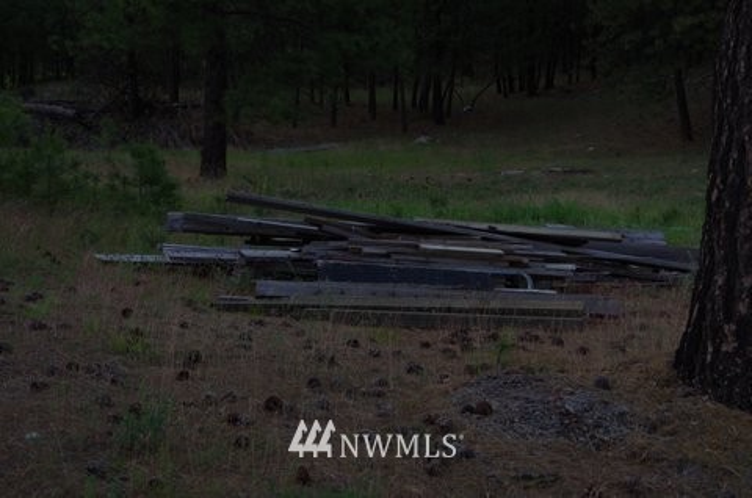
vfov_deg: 18.8
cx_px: 376
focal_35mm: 72
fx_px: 1501
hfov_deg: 28.1
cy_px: 249
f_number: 10
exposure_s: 1/400
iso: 400
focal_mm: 48
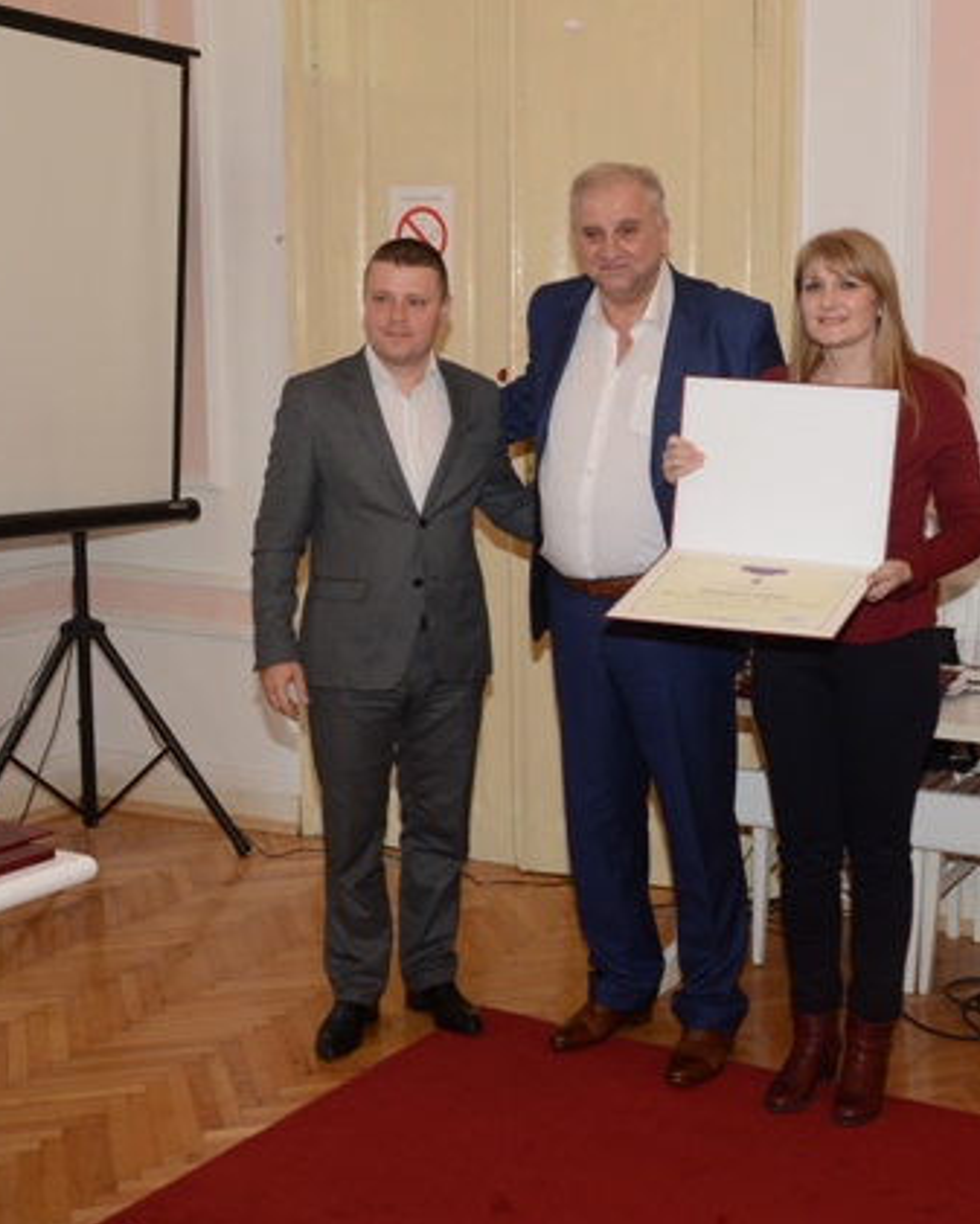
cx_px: 634
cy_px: 611
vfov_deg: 39.5
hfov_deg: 31.9
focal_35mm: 47
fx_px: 1703
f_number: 6.3
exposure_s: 1/50
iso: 640
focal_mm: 22
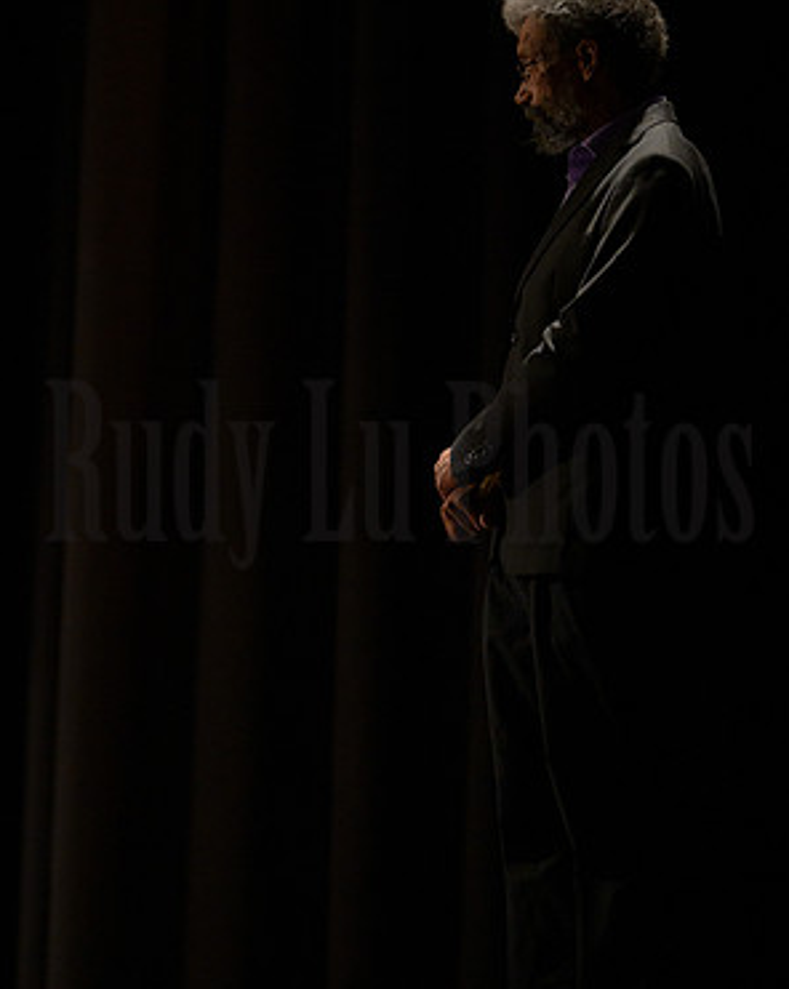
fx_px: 4327
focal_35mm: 148
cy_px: 469
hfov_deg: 10.4
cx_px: 396
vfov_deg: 13.0
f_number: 2.8
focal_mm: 130
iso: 8000
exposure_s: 1/320
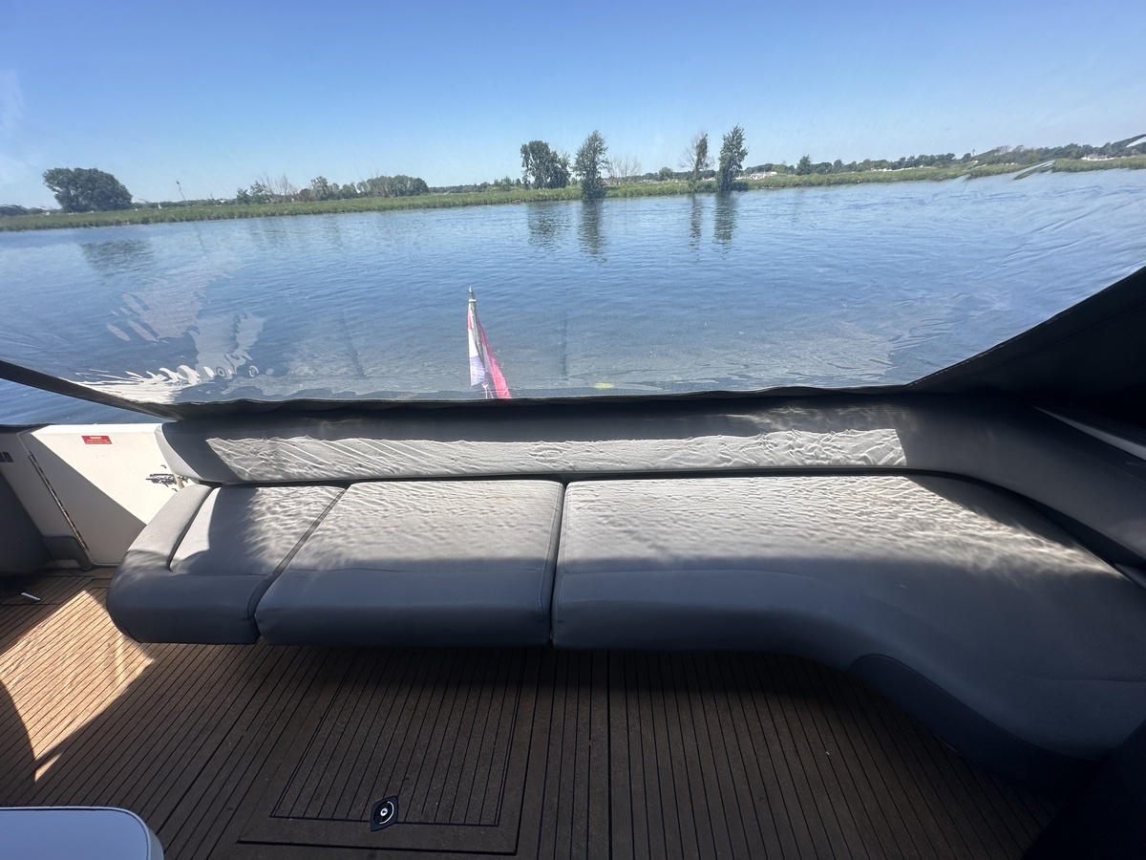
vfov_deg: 85.7
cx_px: 573
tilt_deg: -25.6
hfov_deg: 102.1
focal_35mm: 14
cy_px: 430
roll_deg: +1.6
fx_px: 463
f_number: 2.2
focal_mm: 2.22
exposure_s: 1/882
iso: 40
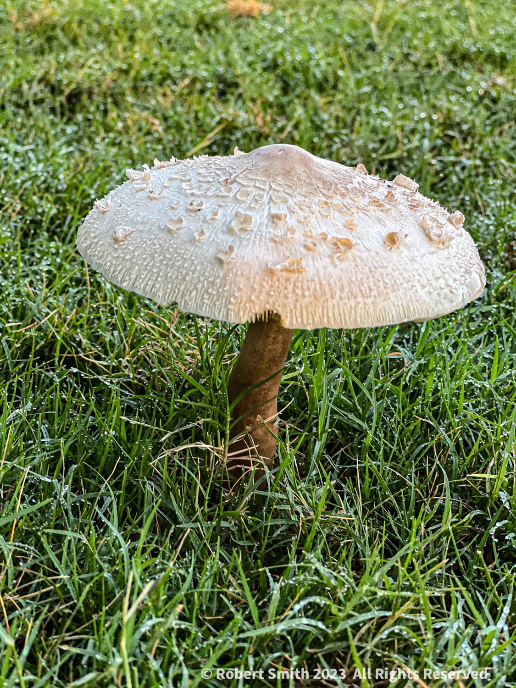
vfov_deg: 25.3
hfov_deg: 19.1
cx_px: 258
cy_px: 344
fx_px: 1530
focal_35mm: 77
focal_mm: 9
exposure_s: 1/120
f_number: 2.8
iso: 100
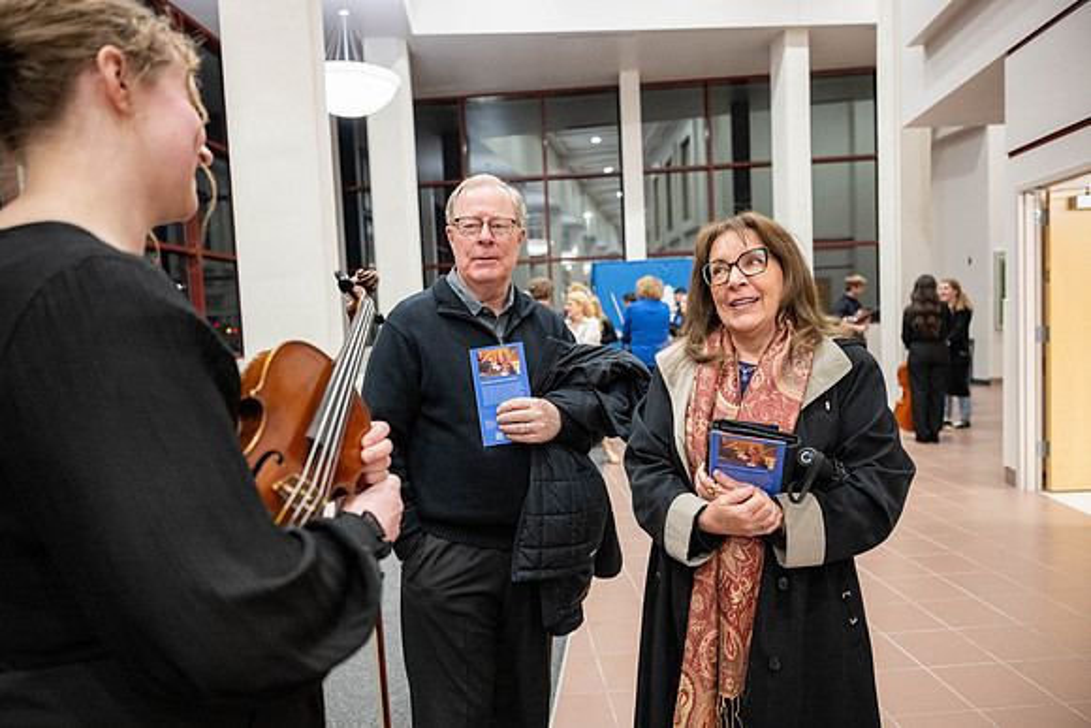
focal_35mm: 24
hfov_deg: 73.7
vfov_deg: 53.2
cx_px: 546
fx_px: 727
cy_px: 364
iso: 4000
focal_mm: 24
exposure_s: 1/250
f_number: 2.8
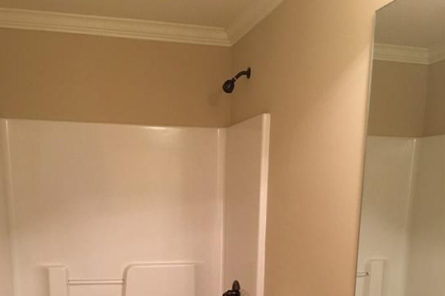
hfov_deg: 45.4
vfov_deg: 28.8
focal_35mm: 43
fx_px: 531
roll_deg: +0.2
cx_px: 210
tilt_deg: -11.9
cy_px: 310
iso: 80
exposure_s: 1/17
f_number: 2.2
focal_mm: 4.15
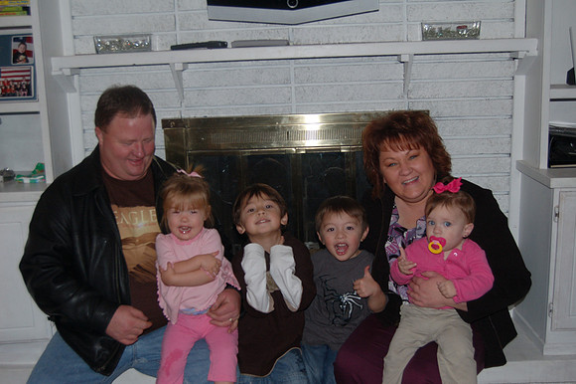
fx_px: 624
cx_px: 288
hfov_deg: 49.6
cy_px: 192
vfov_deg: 34.2
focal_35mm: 39
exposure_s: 1/60
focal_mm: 26
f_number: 4.2
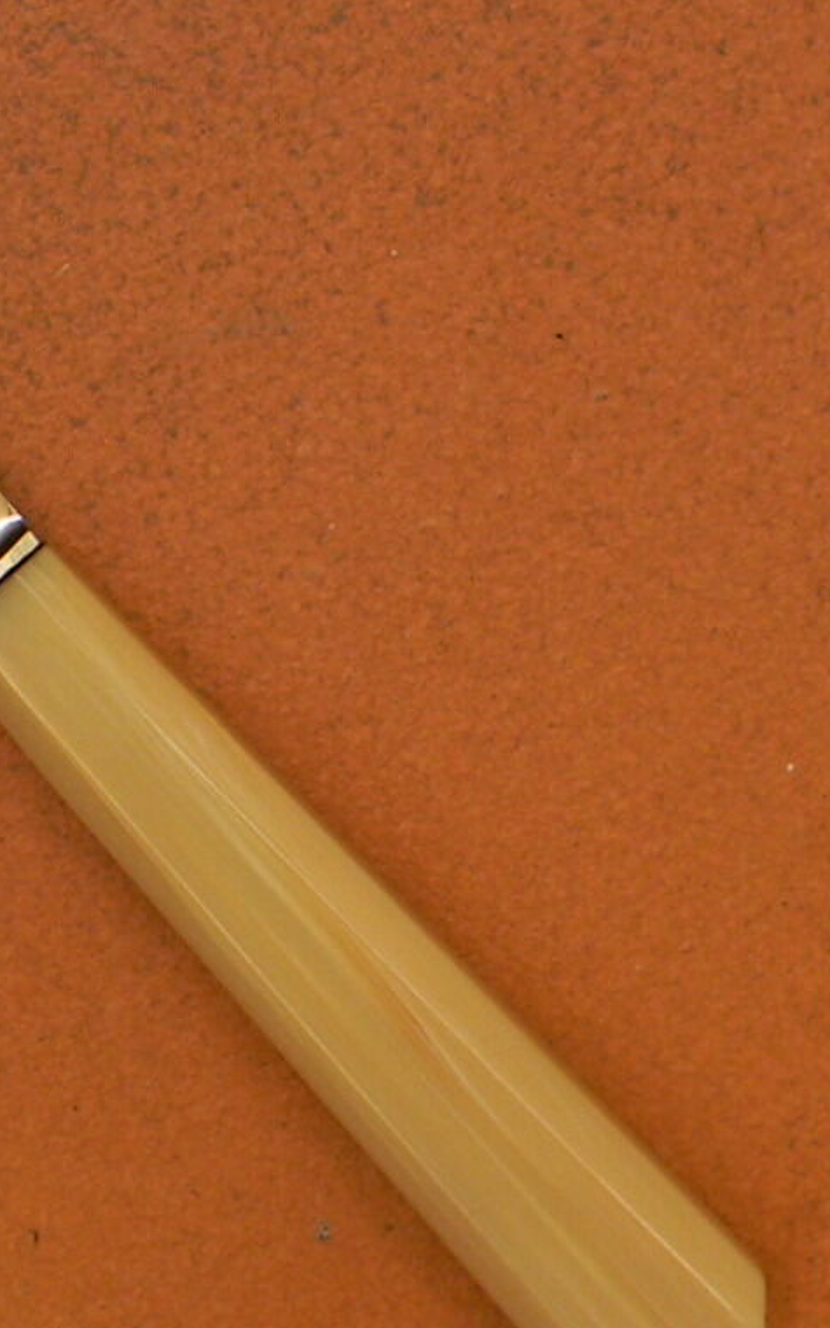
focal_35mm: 40
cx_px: 21
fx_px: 1448
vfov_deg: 49.3
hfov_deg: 30.0
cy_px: 669
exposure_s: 1/95.5
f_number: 3.5
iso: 80
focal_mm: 5
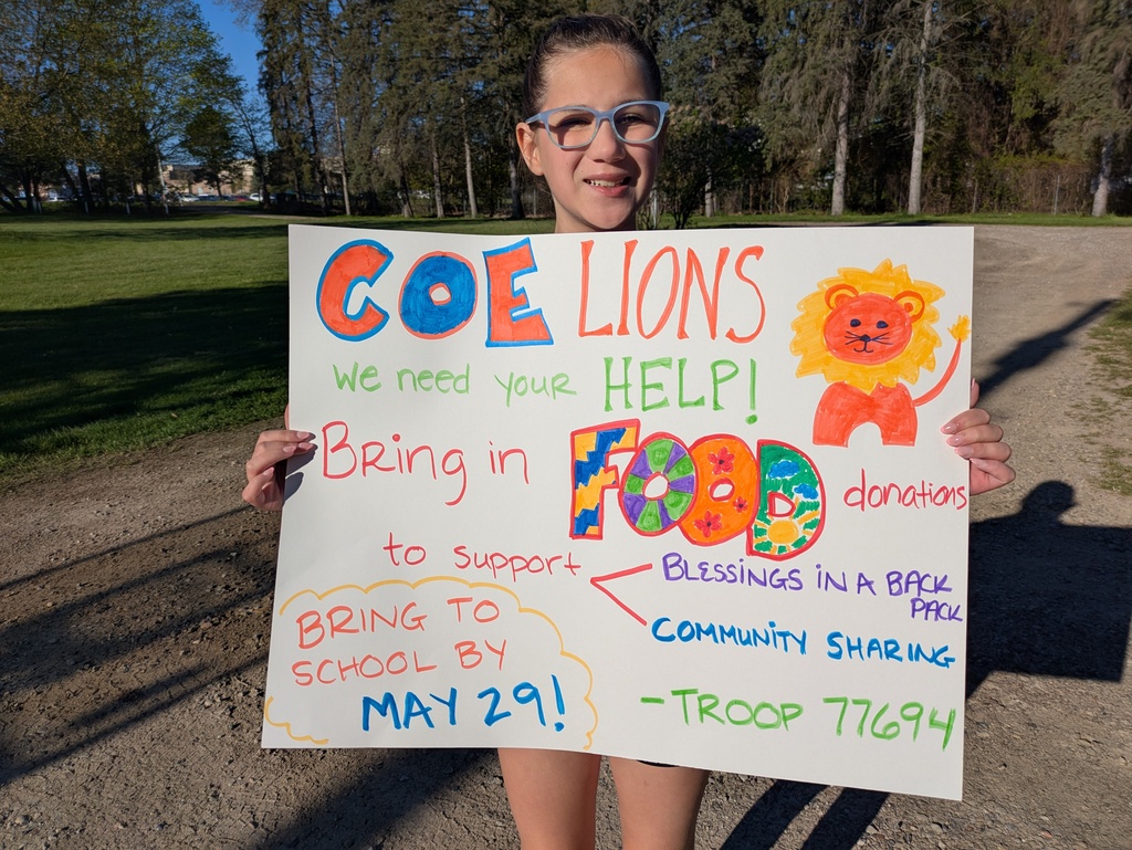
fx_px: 818
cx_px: 566
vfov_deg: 54.9
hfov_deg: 69.4
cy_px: 425
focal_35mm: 25
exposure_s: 1/6452
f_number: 1.89
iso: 67
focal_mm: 5.43
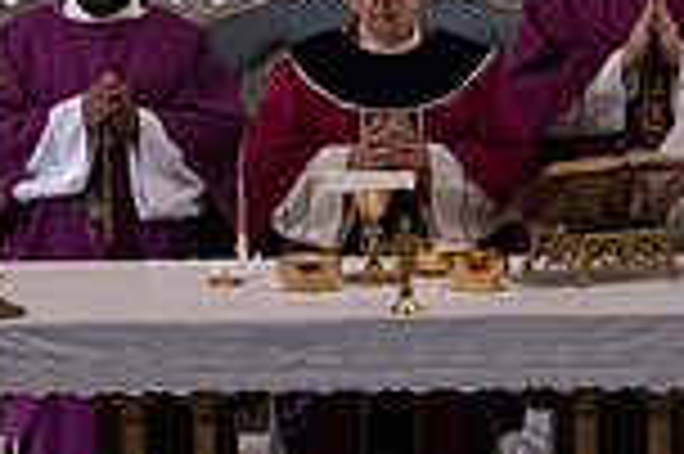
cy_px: 240
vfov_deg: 2.7
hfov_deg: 4.0
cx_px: 171
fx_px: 9774
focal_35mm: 515
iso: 4000
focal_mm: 135
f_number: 9
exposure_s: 1/100
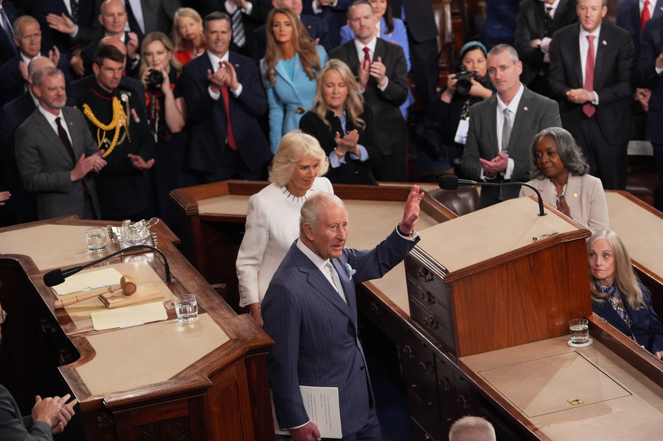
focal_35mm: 134
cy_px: 220
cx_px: 332
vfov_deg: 10.2
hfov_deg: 15.3
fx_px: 2467
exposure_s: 1/500
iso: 3200
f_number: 5
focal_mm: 134
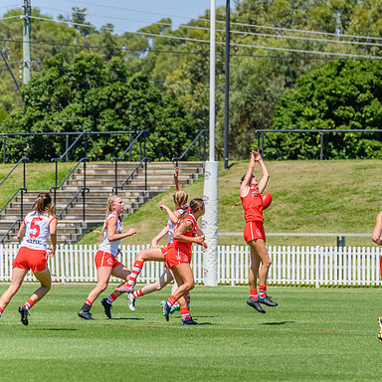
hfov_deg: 4.3
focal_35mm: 411
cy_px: 179
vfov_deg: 4.3
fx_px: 5131
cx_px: 261
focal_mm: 300
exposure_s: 1/2000
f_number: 10
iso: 800
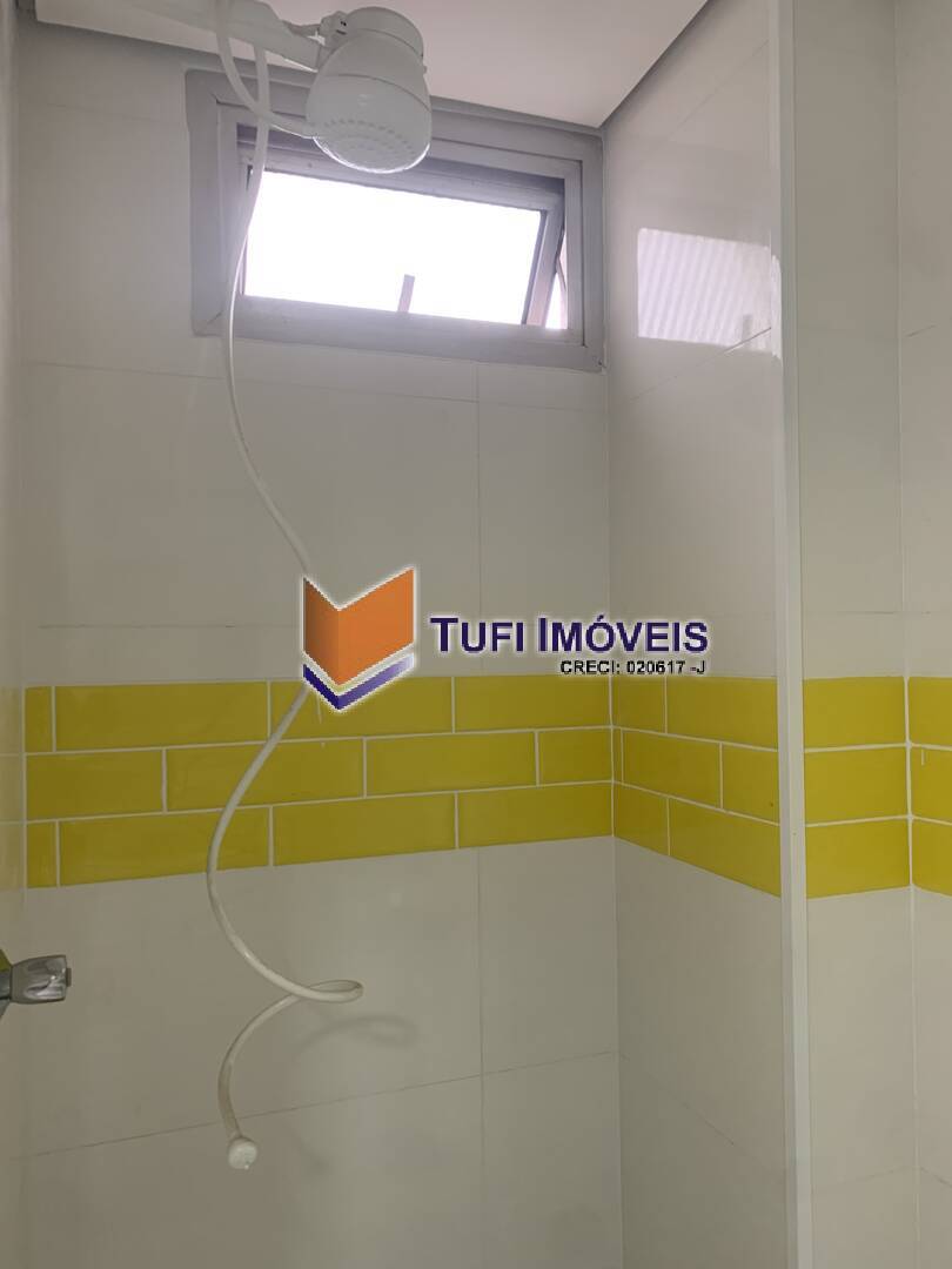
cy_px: 634
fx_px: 953
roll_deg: +1.8
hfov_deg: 53.1
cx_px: 476
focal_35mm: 26
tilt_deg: +0.5
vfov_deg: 67.3
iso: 160
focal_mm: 4.25
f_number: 1.8
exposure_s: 1/60
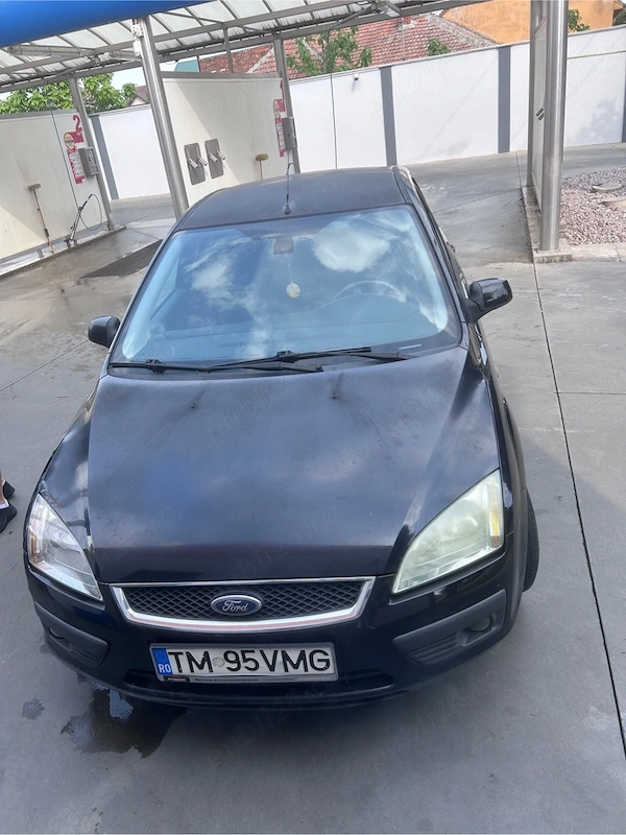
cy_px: 418
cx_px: 313
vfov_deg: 67.3
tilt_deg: -25.7
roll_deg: +8.9
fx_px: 627
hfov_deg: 53.1
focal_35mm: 26
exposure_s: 1/957
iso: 50
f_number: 1.5
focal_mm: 5.7
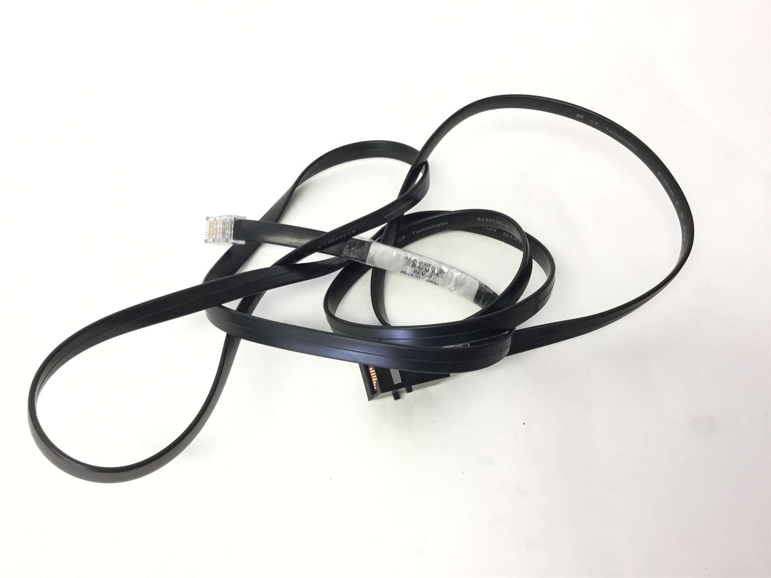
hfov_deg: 58.4
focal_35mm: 31
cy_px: 289
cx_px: 386
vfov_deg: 45.4
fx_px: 690
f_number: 2.4
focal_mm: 3.3
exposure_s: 1/30
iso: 40
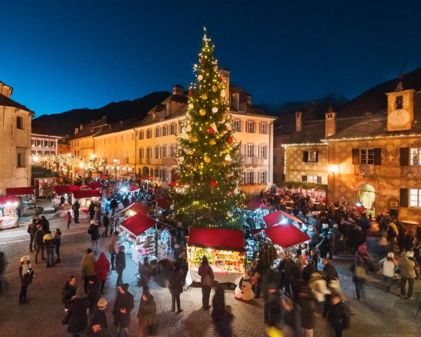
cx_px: 173
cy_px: 161
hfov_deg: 79.6
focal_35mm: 20
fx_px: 249
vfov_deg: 68.1
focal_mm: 17
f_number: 14
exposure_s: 1/3
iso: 5000
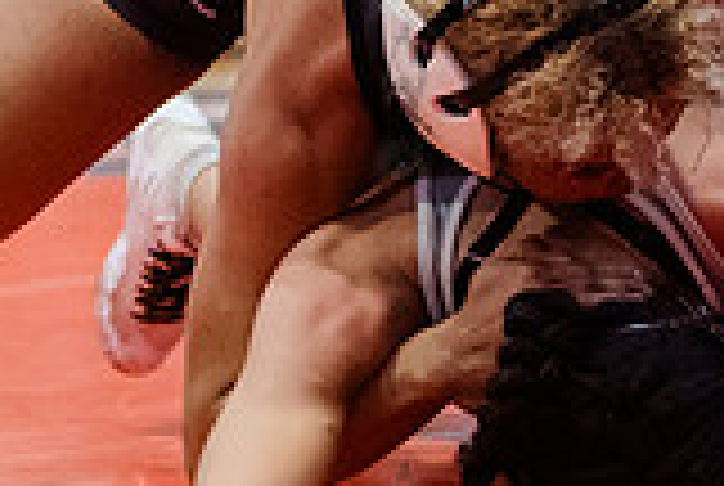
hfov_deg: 5.8
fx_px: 7092
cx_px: 428
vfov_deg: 3.9
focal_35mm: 352
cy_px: 201
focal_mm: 80
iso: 8000
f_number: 3.5
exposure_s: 1/500
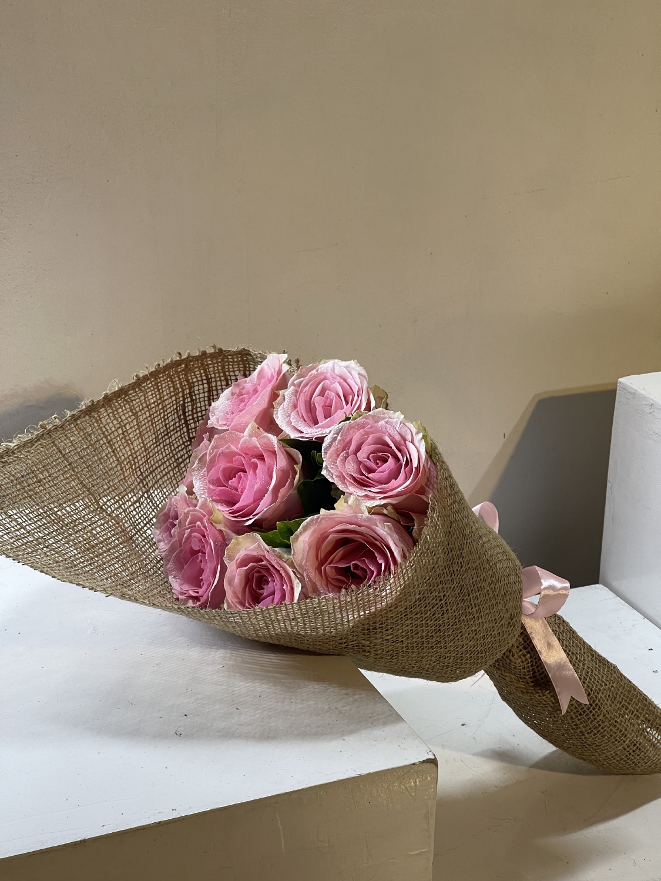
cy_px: 440
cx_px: 330
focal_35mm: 64
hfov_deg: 22.9
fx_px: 1629
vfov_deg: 30.3
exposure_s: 1/100
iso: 100
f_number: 2.2
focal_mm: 7.5
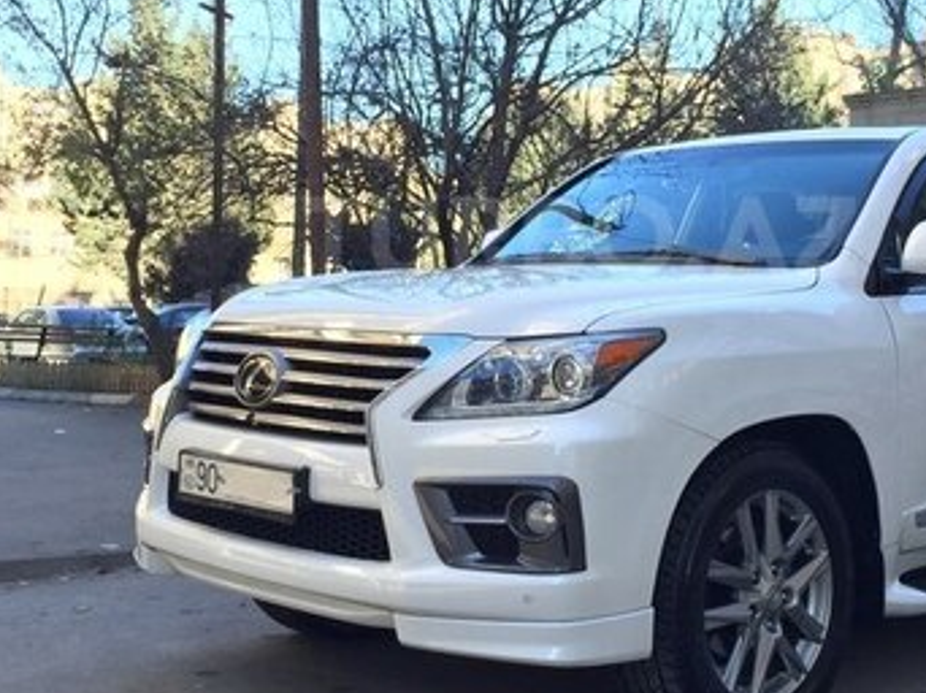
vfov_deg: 25.9
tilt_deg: +4.4
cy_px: 237
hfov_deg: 34.2
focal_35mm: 56
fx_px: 1497
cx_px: 579
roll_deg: -1.3
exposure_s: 1/275
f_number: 2.2
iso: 32
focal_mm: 4.15
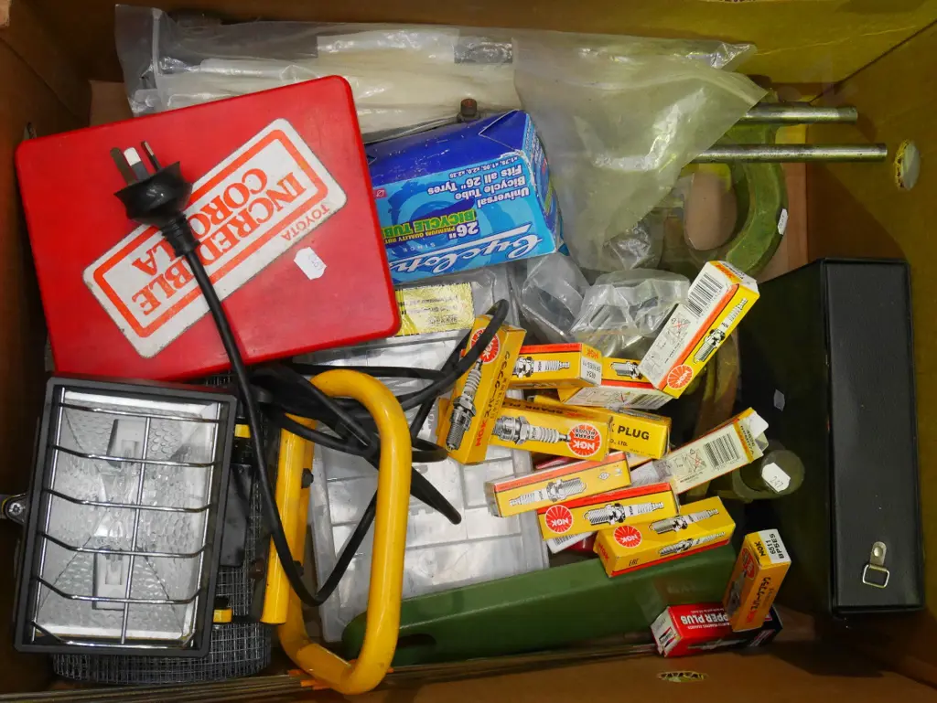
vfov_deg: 32.9
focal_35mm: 44
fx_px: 1192
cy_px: 352
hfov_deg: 42.9
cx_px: 468
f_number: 4.9
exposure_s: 1/100
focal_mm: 22
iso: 3200
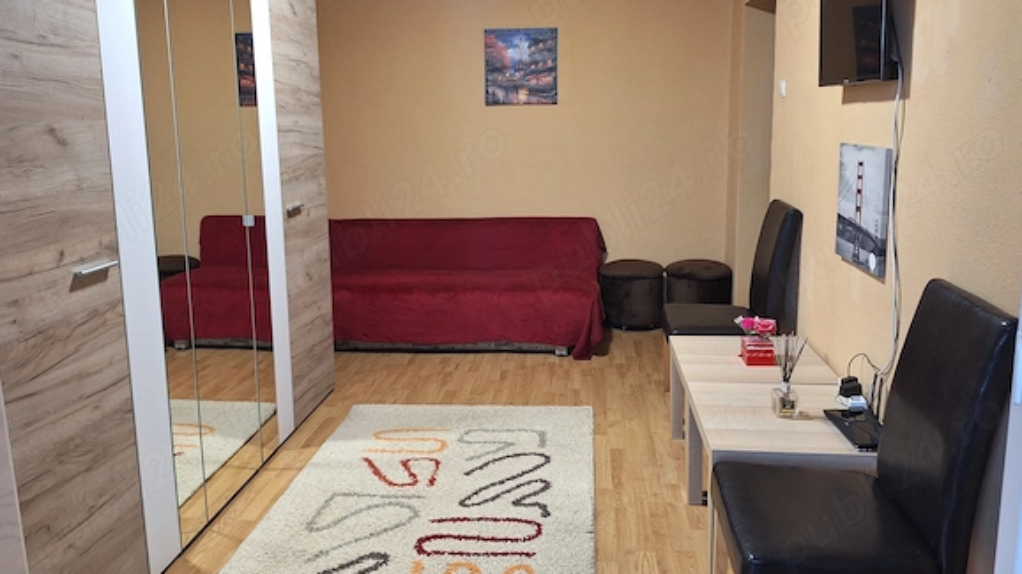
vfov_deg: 44.2
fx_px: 705
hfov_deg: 71.9
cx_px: 516
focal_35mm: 26
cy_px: 231
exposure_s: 1/33
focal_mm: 5.54
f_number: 1.8
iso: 200
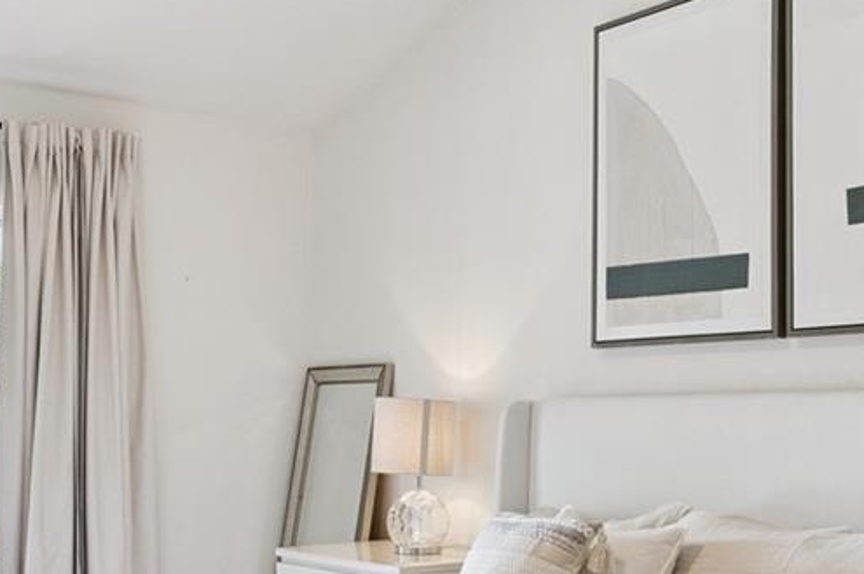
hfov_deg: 36.1
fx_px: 1319
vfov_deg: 24.3
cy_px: 429
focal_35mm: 55
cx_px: 538
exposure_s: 1/25
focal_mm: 17
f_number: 10
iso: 640
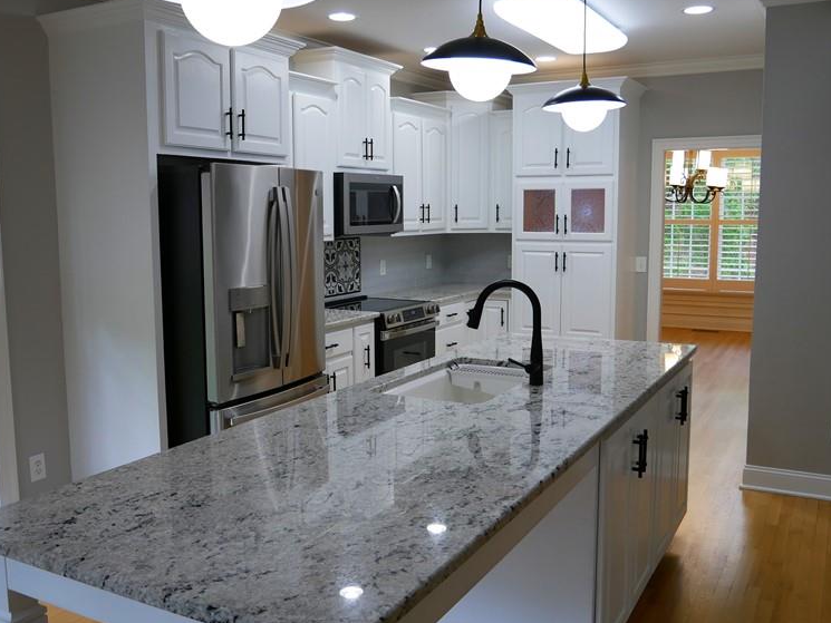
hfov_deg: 55.3
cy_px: 304
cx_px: 397
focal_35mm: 33
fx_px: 792
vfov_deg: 43.0
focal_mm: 12
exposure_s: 1/60
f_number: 3.5
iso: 250
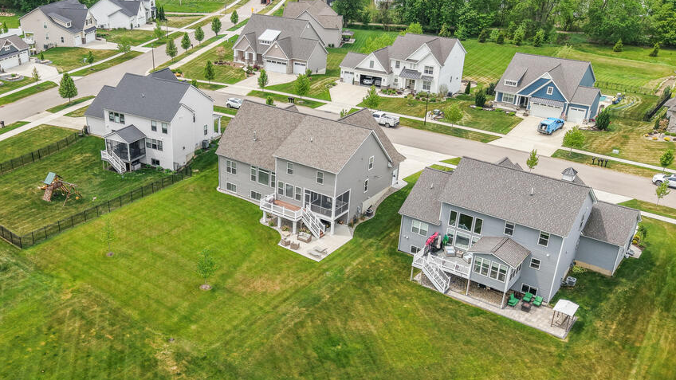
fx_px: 663
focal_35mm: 37
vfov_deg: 32.0
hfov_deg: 53.2
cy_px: 208
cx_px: 242
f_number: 1.8
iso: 100
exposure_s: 1/320
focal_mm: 8.67
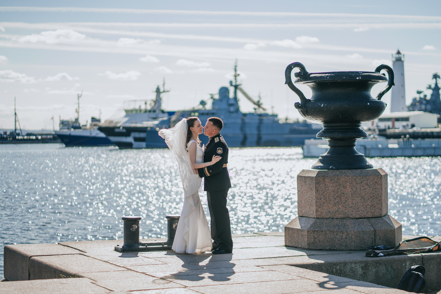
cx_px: 219
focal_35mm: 86
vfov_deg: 15.8
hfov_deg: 23.6
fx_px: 1056
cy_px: 147
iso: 125
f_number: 1.8
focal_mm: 85
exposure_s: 1/2500
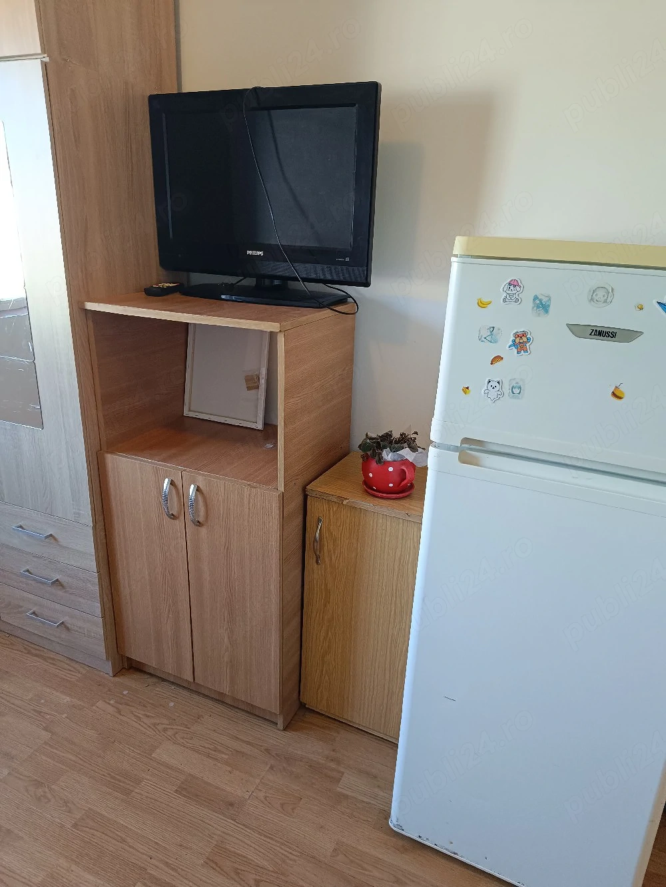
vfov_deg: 71.6
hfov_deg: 56.8
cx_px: 333
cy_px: 444
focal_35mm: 24
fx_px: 616
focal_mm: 5.59
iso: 580
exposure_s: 1/100
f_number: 1.88
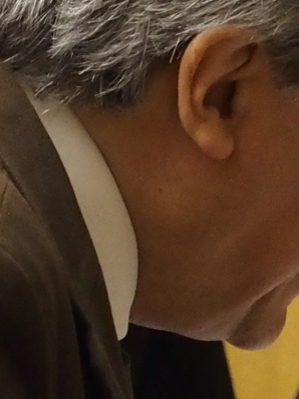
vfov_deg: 1.9
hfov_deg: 1.4
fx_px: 11875
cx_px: 457
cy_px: 294
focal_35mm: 1030
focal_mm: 42.5
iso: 800
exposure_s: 1/100
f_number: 2.8
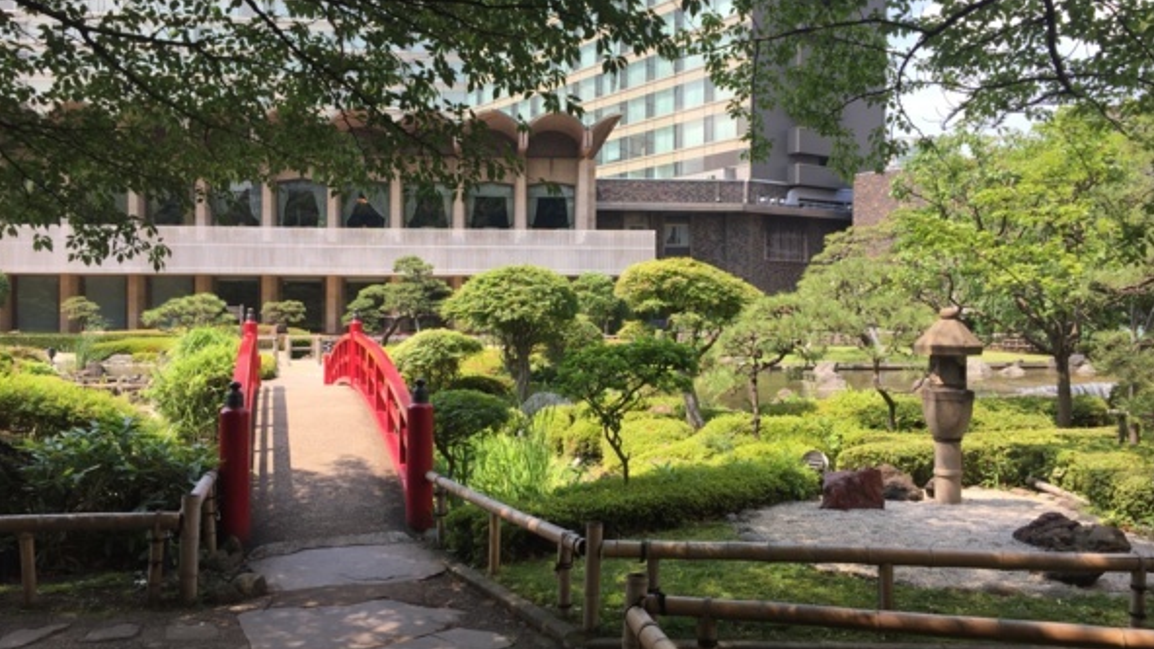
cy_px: 318
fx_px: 979
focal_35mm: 32
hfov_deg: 61.0
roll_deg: -0.6
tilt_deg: -0.3
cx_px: 577
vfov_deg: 36.7
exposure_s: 1/719
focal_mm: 4.15
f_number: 2.2
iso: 32
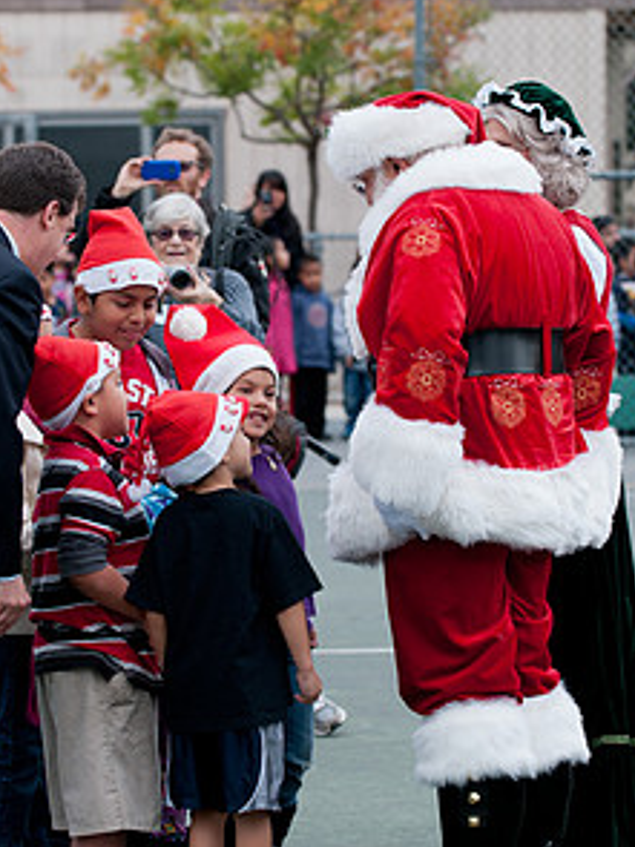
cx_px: 280
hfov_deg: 7.1
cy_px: 416
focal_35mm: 209
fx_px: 5109
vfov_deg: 9.5
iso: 200
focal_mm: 95
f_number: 4
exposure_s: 1/320
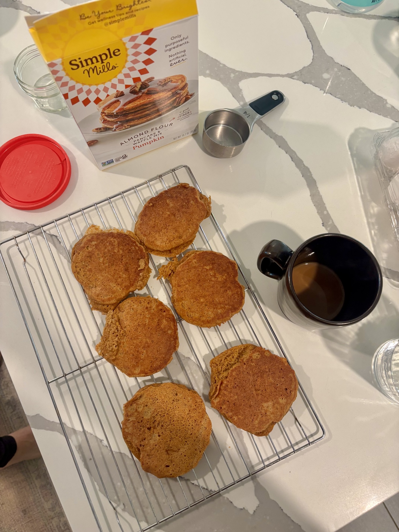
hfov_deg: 53.1
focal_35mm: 26
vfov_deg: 67.3
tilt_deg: -75.7
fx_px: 400
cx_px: 200
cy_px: 266
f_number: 1.6
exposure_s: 1/60
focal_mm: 5.96
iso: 160
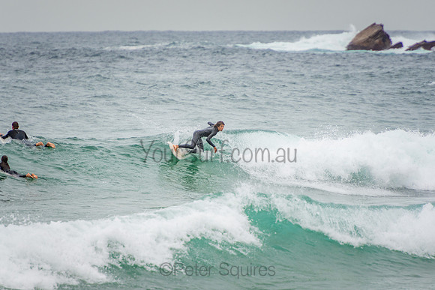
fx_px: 7222
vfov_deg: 2.3
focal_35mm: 598
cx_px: 218
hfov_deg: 3.4
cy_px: 145
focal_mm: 390
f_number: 5.6
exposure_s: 1/1600
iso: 280
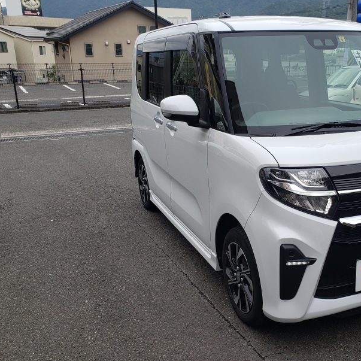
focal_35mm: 39
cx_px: 271
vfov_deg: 42.8
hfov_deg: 41.6
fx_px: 460
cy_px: 187
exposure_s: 1/596
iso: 50
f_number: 2.4
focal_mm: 4.3
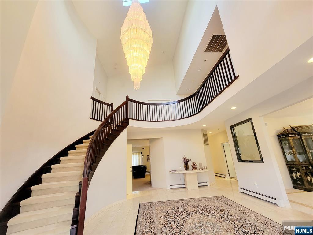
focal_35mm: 13
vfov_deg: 89.9
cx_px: 156
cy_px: 118
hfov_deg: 106.2
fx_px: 118
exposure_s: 1/60.2
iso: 200
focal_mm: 2.2
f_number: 2.2
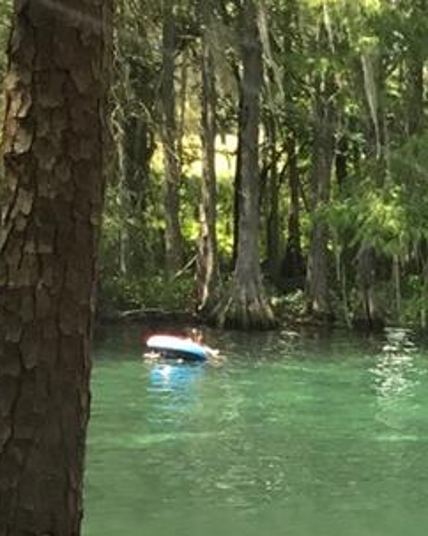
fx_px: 1902
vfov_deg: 15.7
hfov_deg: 11.8
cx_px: 773
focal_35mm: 120
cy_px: 538
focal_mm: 3.3
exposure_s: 1/120
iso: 40
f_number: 2.4
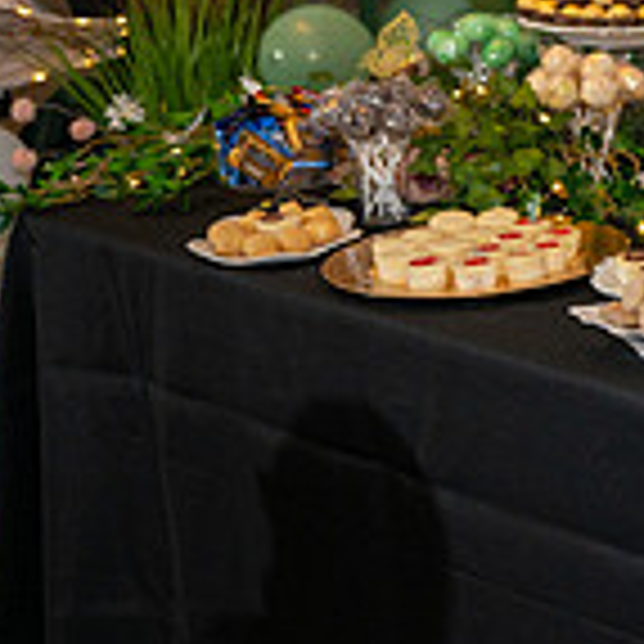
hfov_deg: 11.4
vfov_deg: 12.5
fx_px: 2905
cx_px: 1279
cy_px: 45
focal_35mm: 138
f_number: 2.8
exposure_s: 1/100
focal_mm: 40
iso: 800
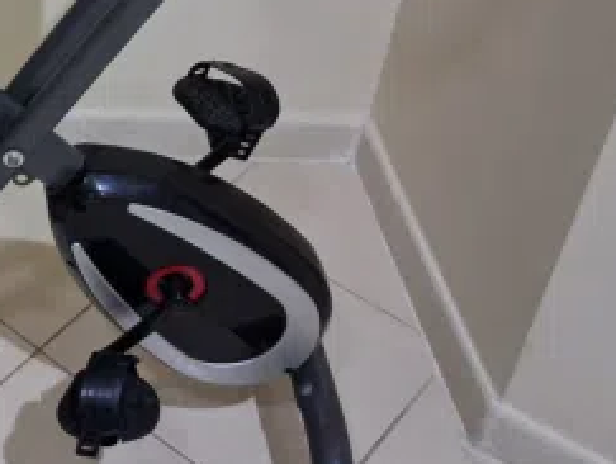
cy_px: -8
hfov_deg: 25.5
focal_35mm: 71
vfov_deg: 20.1
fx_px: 1265
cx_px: -46
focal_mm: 4
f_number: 1.8
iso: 400
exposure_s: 1/50
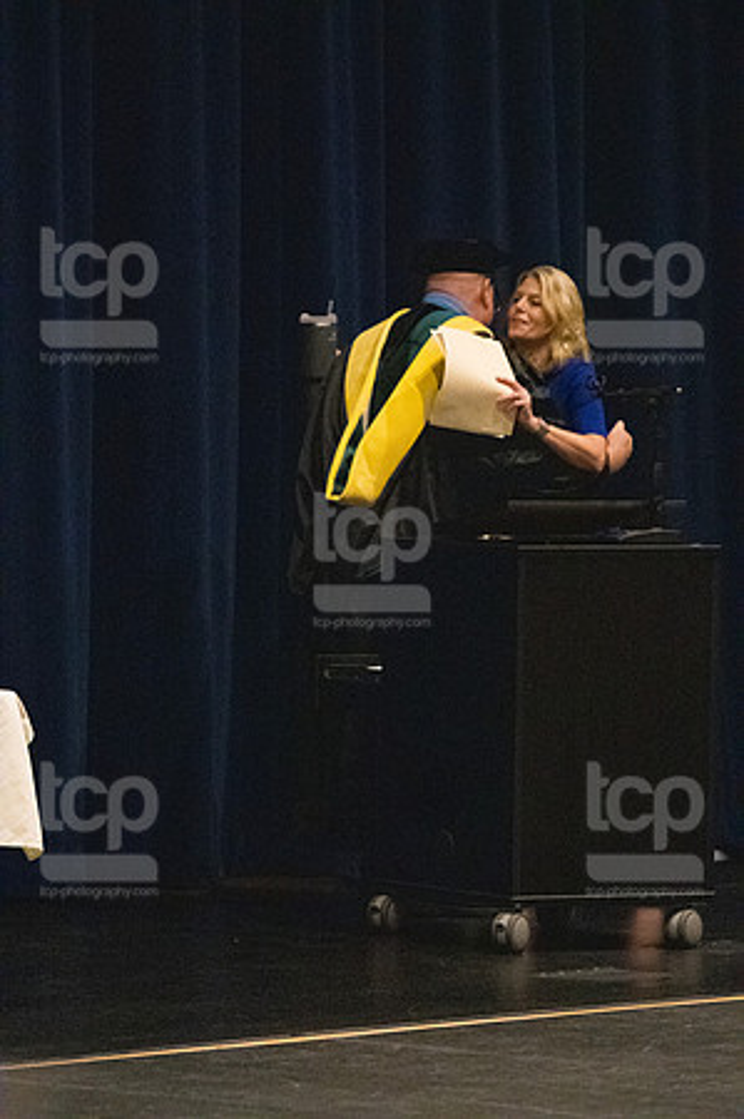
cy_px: 560
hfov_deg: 5.0
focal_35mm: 277
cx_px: 372
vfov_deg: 7.4
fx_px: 8606
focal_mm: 185
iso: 10000
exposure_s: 1/400
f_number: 3.2
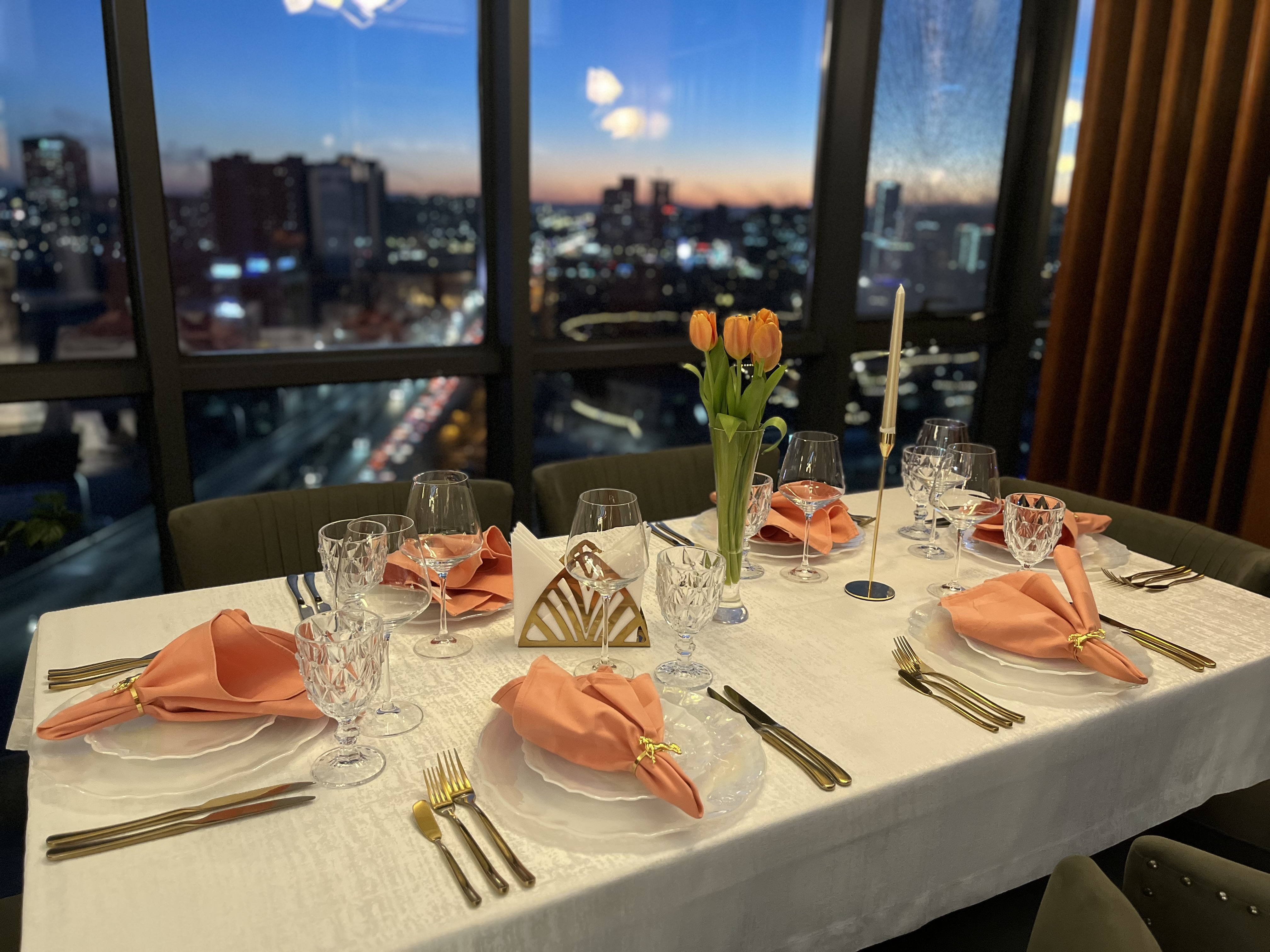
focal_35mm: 26
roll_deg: -2.1
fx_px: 954
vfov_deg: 53.1
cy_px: 476
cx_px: 635
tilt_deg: -15.5
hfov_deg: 67.3
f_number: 1.6
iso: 400
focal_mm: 5.1
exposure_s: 1/50
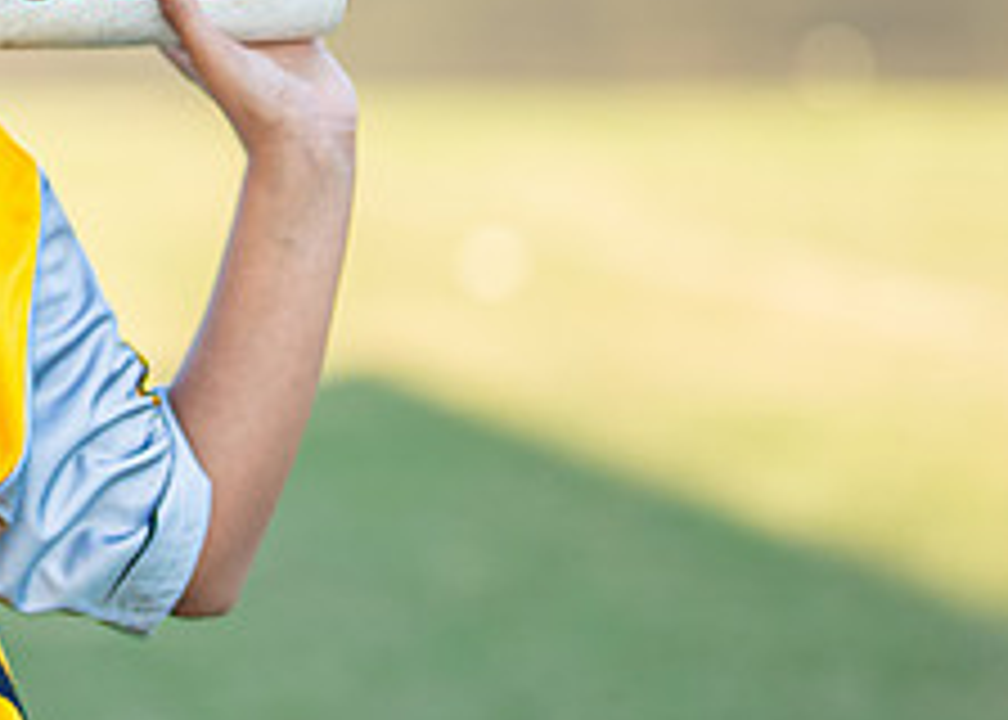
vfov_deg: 7.7
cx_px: -215
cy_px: 139
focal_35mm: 186
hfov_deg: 10.6
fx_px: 5325
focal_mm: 50
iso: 100
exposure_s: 1/1600
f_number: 1.2
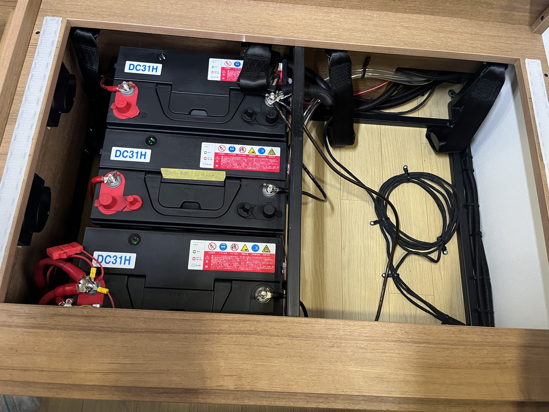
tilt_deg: -73.1
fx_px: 412
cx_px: 274
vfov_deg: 53.1
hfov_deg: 67.3
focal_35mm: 26
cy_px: 206
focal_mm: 5.1
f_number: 1.6
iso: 500
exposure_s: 1/60
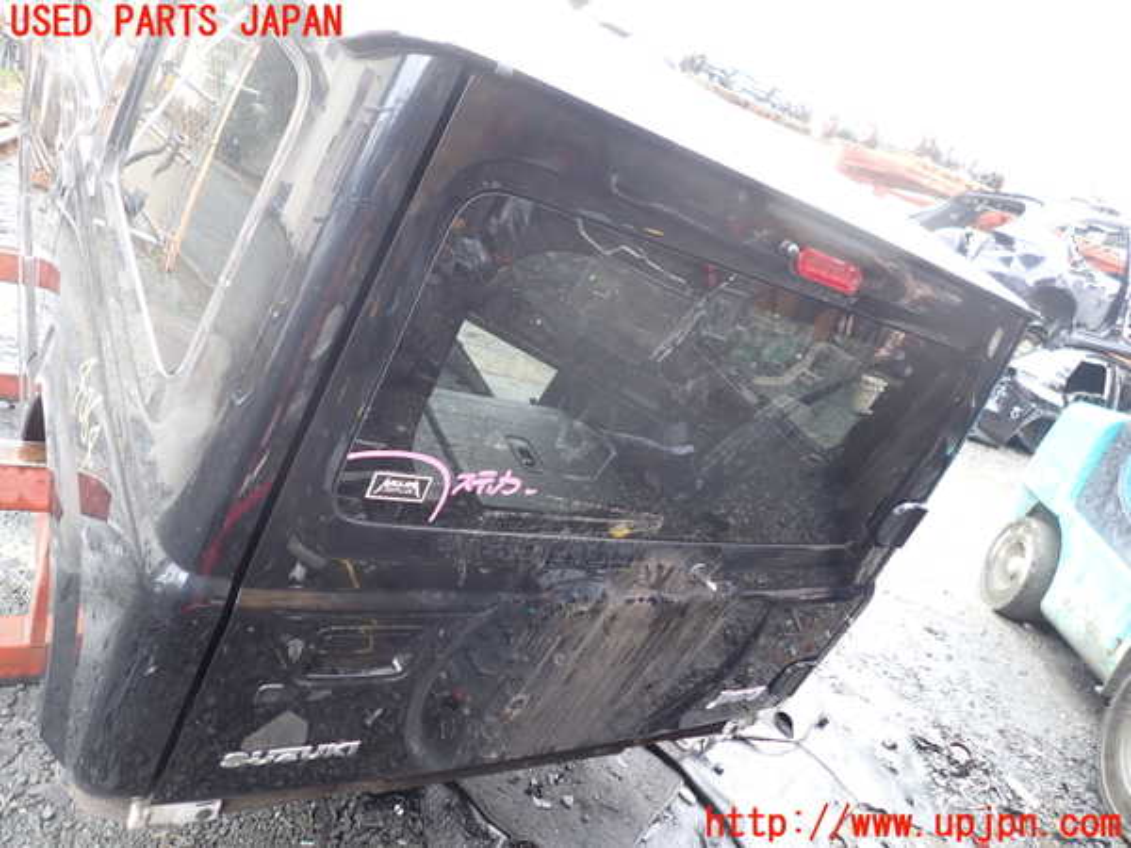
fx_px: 817
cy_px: 424
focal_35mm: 25
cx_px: 566
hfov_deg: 69.4
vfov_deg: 54.9
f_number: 2
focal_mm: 4.5
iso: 125
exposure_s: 1/60
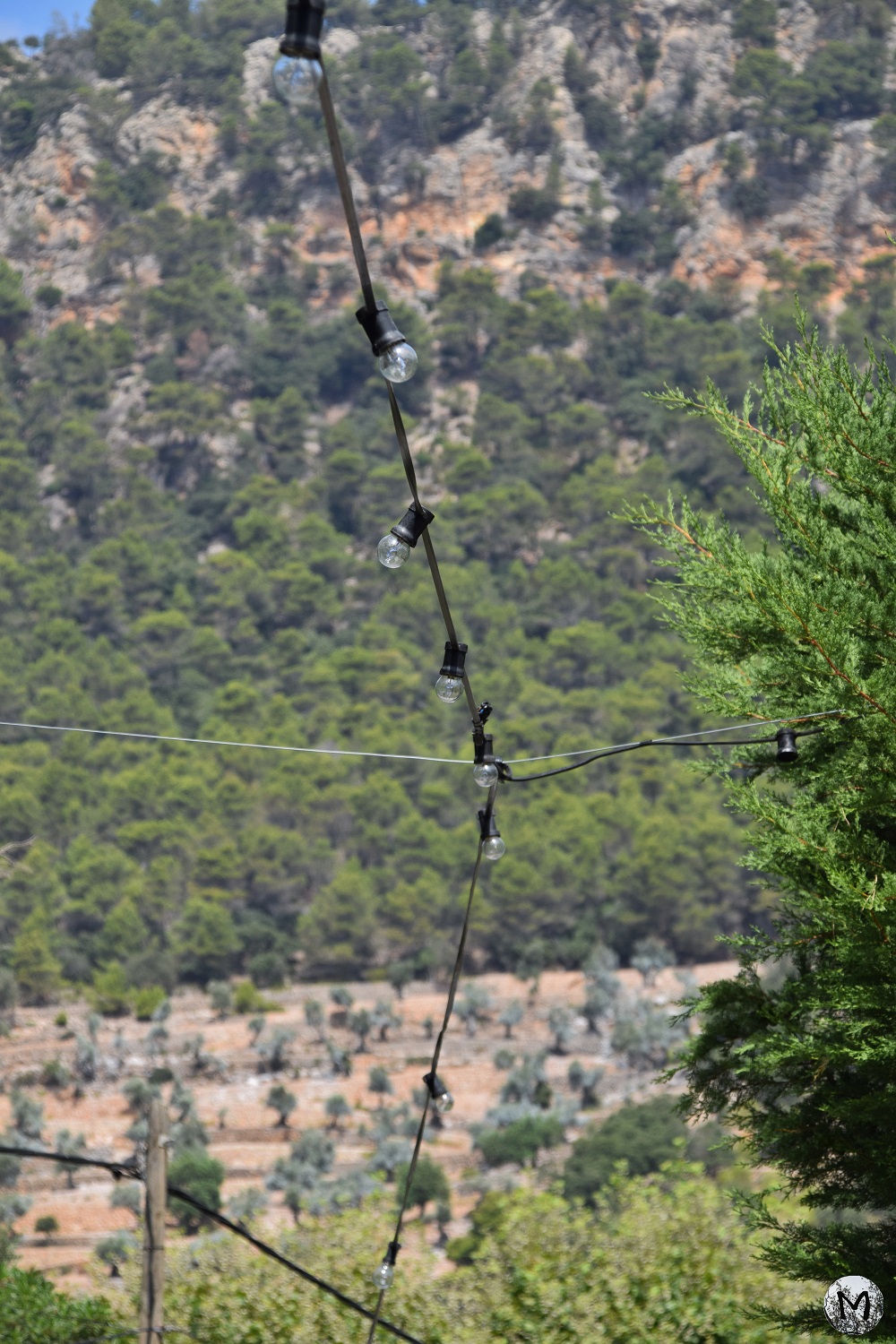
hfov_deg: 9.1
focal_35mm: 150
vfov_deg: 13.7
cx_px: 448
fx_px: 5600
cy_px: 672
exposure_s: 1/320
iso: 200
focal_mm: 100
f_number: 9
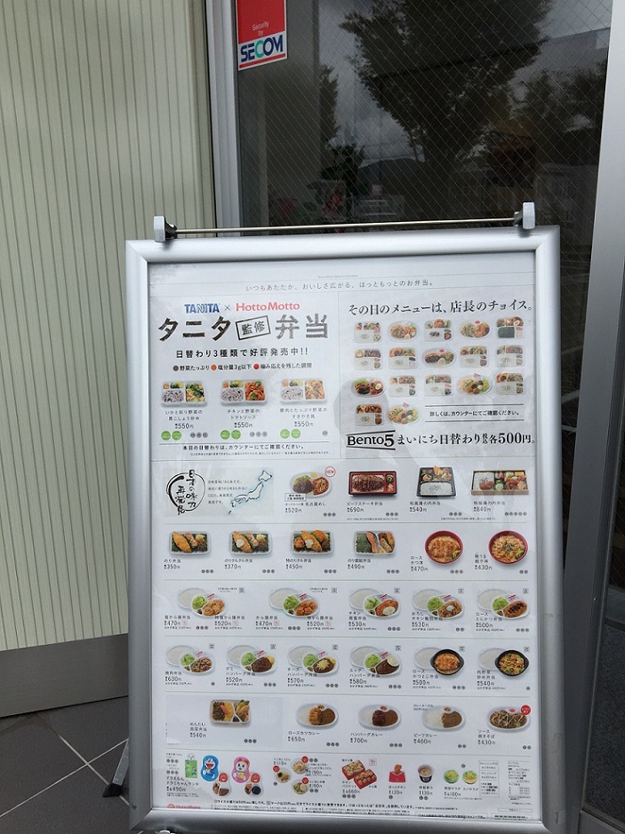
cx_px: 312
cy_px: 417
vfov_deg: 61.7
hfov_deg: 48.2
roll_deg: +0.5
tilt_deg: -15.7
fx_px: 699
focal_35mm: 29
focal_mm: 4.15
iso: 32
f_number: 2.2
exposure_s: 1/1883
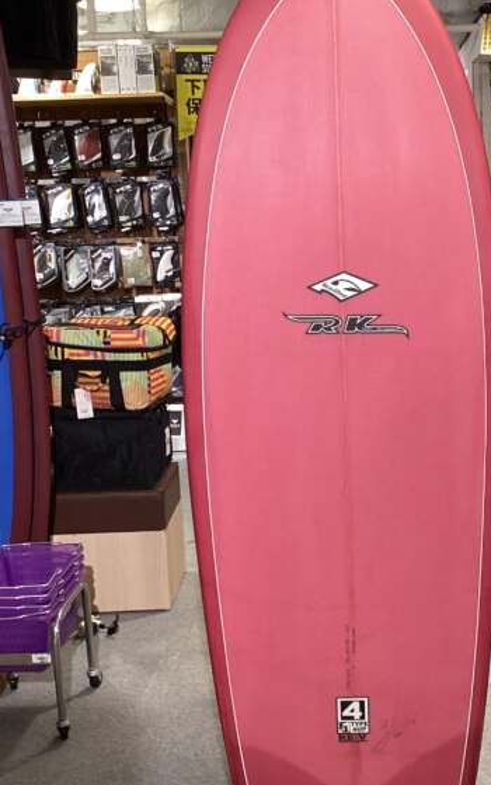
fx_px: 1005
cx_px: 331
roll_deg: +2.0
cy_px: 424
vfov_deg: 42.6
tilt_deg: -14.4
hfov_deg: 27.3
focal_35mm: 47
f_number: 2.4
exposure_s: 1/50
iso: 125
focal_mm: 3.3
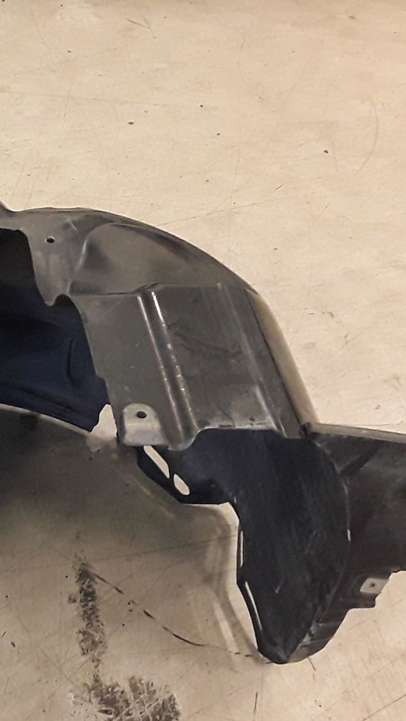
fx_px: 1129
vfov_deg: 35.0
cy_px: 498
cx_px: -73
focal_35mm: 59
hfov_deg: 19.3
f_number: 1.9
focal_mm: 2.91
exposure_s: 1/50
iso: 200
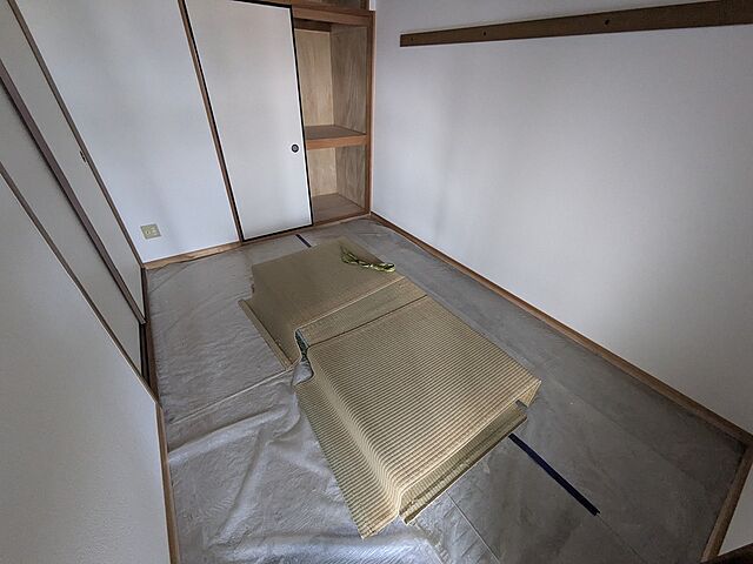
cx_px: 376
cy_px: 282
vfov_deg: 85.7
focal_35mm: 14
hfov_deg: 102.1
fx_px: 305
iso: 651
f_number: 2.2
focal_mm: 1.83
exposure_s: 1/40
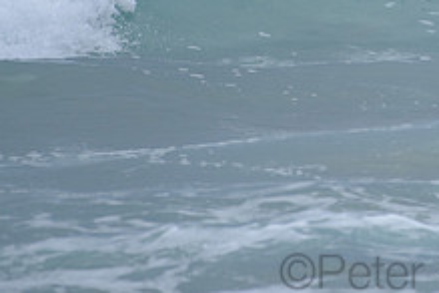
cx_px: 435
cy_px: -61
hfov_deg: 1.6
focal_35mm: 1322
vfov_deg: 1.0
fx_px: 16120
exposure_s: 1/2000
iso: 360
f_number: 5.6
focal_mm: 500
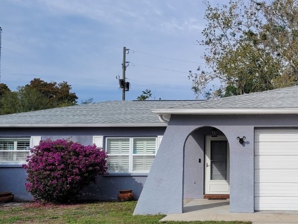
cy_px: 135
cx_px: 238
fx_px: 405
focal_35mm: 47
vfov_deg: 30.8
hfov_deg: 38.9
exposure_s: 1/3100
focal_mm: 5.4
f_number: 1.8
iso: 40
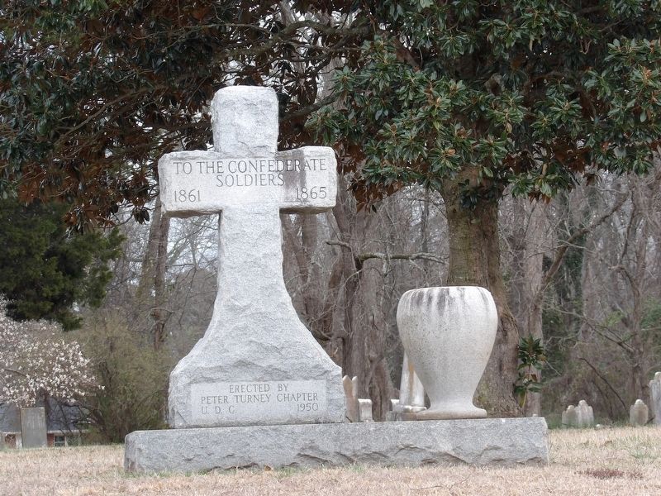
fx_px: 4239
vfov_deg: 6.7
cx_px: 330
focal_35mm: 222
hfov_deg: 8.9
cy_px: 248
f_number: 4.5
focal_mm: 39.8
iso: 137
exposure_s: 1/100
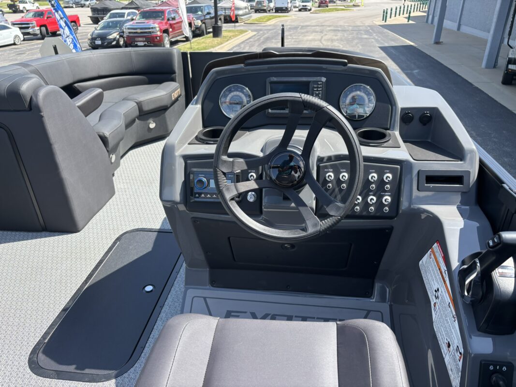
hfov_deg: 67.3
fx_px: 388
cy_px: 194
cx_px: 258
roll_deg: -1.1
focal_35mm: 26
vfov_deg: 53.1
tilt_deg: -28.8
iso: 50
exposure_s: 1/818
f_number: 1.6
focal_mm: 5.96
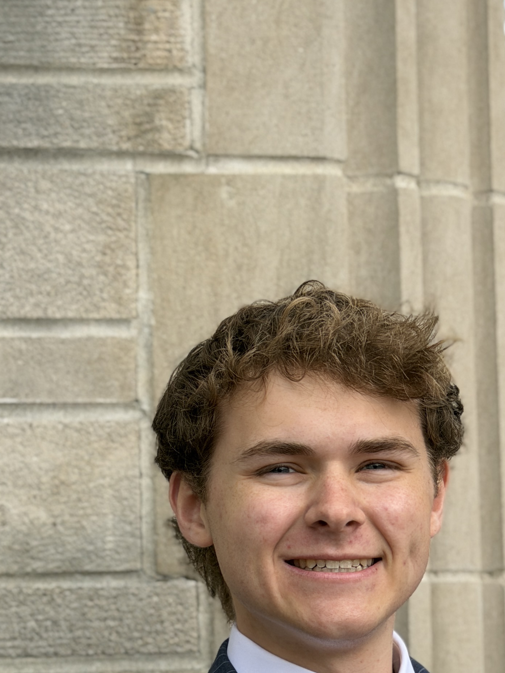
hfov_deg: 14.2
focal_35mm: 104
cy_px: 453
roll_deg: +2.4
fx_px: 2023
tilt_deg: +5.1
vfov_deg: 18.8
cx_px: 305
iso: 80
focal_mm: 6.76
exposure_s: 1/1543
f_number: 1.78
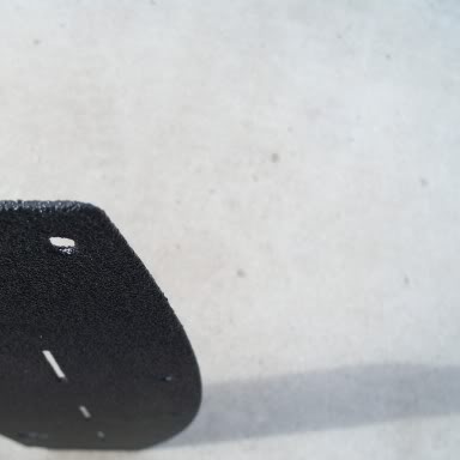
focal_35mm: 53
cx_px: 96
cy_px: 278
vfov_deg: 32.1
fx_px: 797
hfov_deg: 31.4
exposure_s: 1/160
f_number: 2.8
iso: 64
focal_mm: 7.5
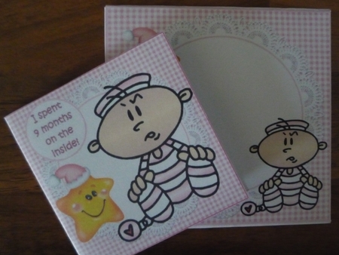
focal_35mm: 30
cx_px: 170
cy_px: 128
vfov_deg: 46.8
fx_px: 294
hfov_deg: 59.9
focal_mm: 5.2
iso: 800
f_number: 3.3
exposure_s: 1/8
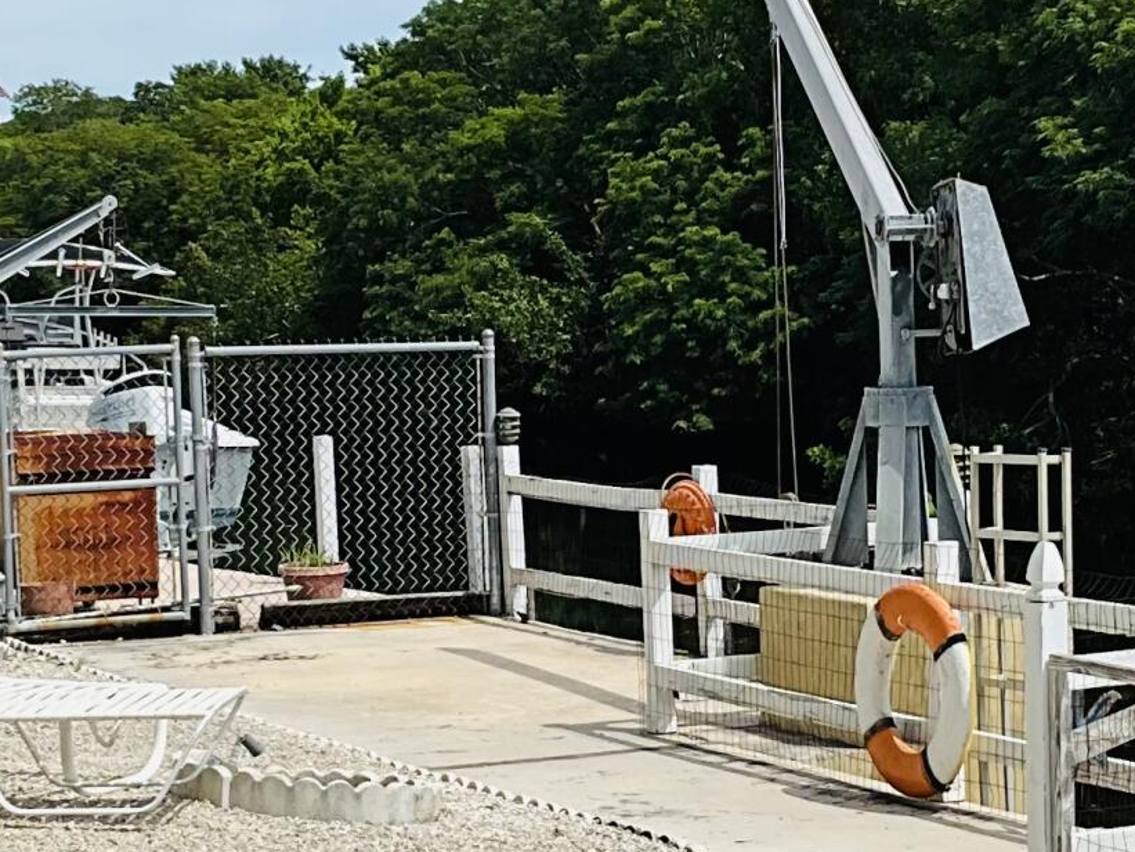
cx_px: 628
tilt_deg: -5.4
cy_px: 531
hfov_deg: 18.5
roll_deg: +1.9
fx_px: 3476
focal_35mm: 106
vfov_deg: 14.0
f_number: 1.8
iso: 25
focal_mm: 3
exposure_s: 1/3322
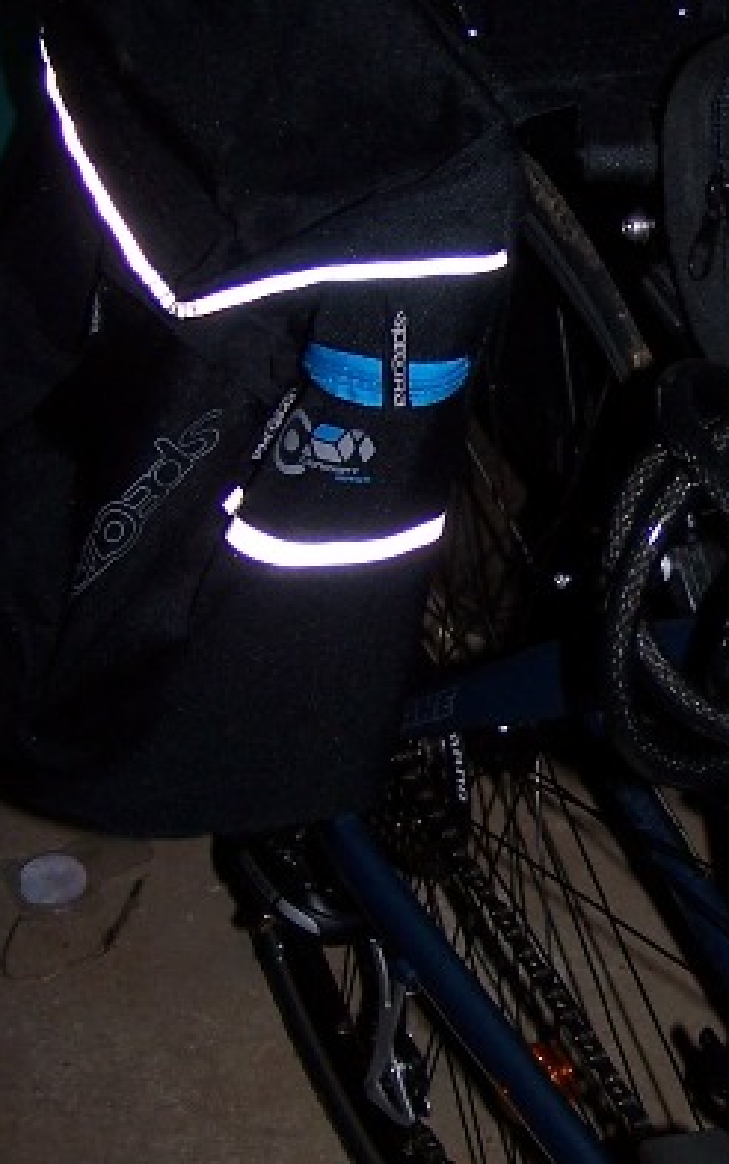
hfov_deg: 15.7
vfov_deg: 25.2
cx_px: 711
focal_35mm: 82
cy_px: 643
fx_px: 2604
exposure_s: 1/60
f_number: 2.8
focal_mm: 6.3
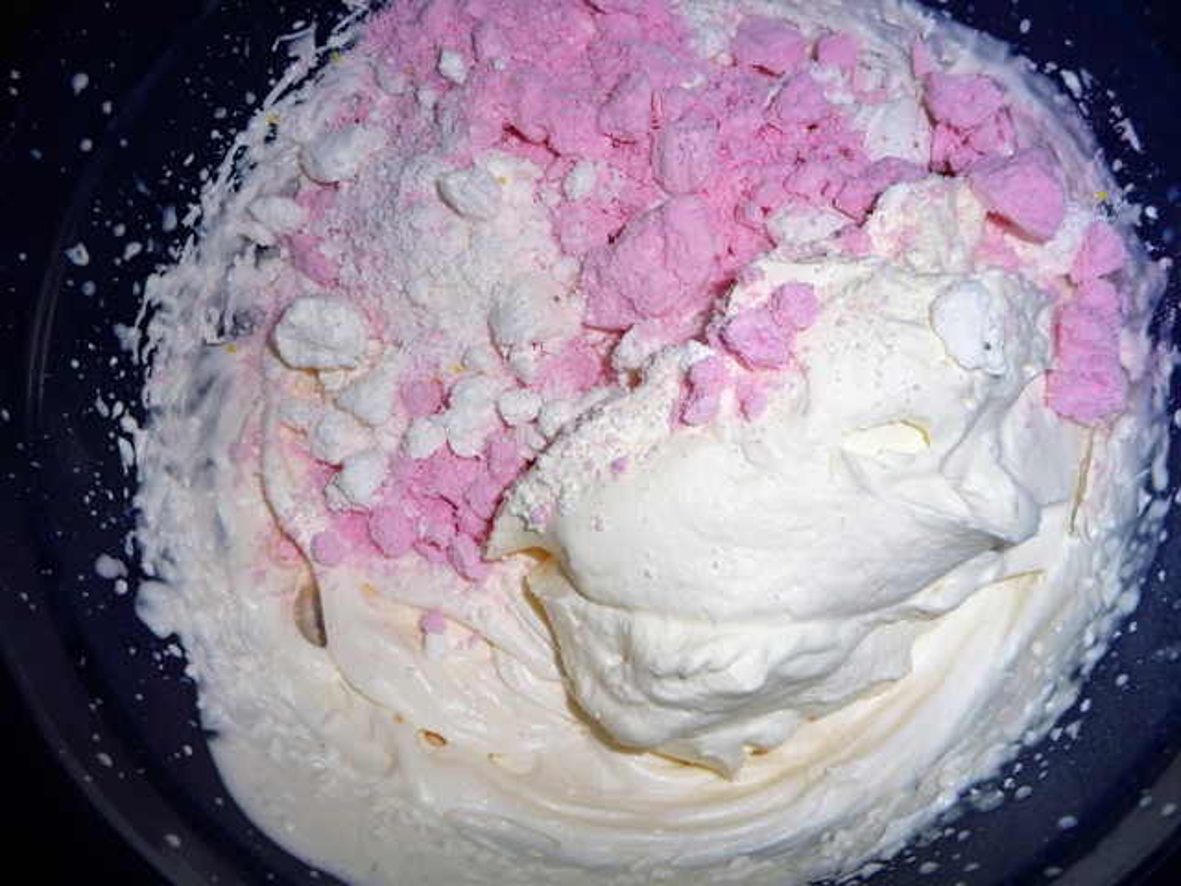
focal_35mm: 28
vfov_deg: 49.7
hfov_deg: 63.4
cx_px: 590
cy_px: 443
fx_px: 955
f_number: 3.3
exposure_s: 1/30
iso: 100
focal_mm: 4.7
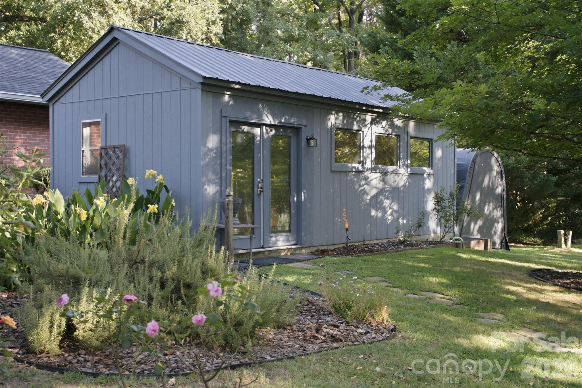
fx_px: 679
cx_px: 291
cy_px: 194
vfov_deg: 31.9
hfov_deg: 46.4
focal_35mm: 42
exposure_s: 1/60
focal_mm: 42
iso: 400
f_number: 6.3
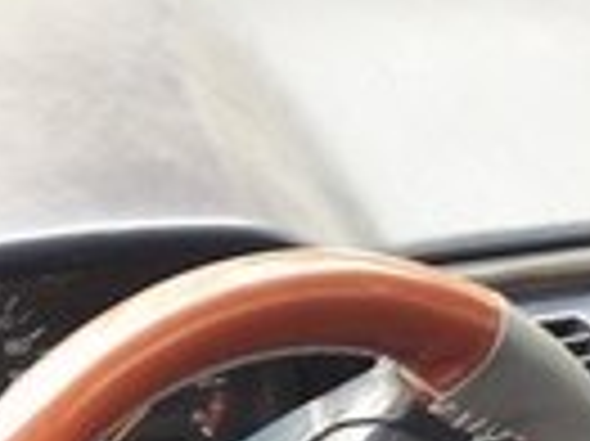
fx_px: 2401
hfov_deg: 13.9
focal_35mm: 141
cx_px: 513
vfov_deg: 9.8
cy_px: 884
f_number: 1.9
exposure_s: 1/33
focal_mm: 3.7
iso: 50
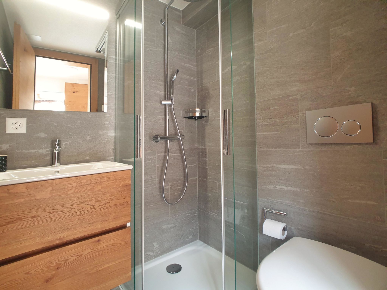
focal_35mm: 26
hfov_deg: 67.3
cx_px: 194
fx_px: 291
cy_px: 145
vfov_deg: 53.1
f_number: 2.4
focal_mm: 4.3
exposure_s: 1/50
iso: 320
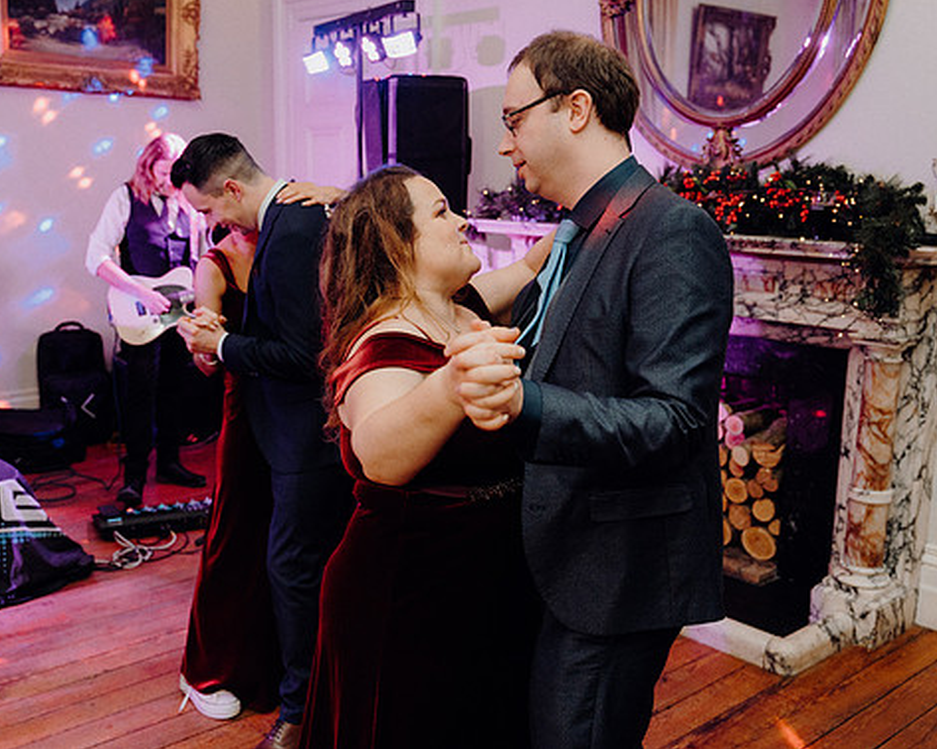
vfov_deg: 39.1
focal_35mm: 38
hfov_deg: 47.9
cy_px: 368
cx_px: 418
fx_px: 1053
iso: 2500
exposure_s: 1/160
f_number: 3.5
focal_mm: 33
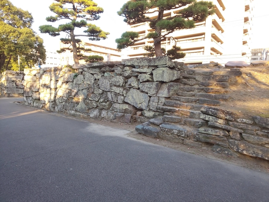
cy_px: 101
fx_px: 155
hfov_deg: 81.7
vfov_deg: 66.0
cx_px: 134
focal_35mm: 20
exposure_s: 1/100
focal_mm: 3.45
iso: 38
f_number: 1.94
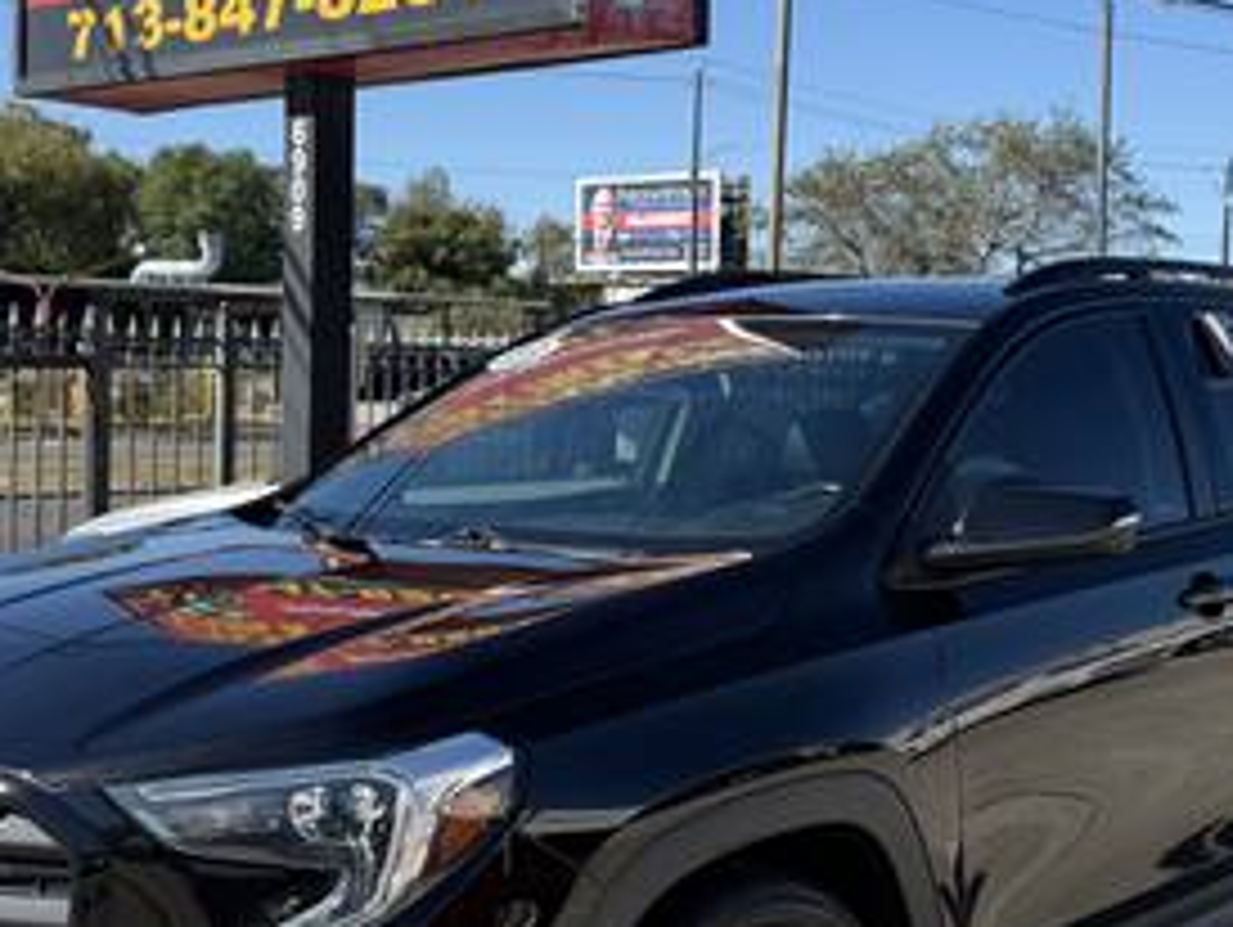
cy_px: 410
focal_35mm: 56
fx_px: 1996
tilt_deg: -0.6
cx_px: 716
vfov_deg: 26.1
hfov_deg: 34.2
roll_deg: -0.8
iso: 80
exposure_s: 1/3279
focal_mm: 6.76
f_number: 1.78
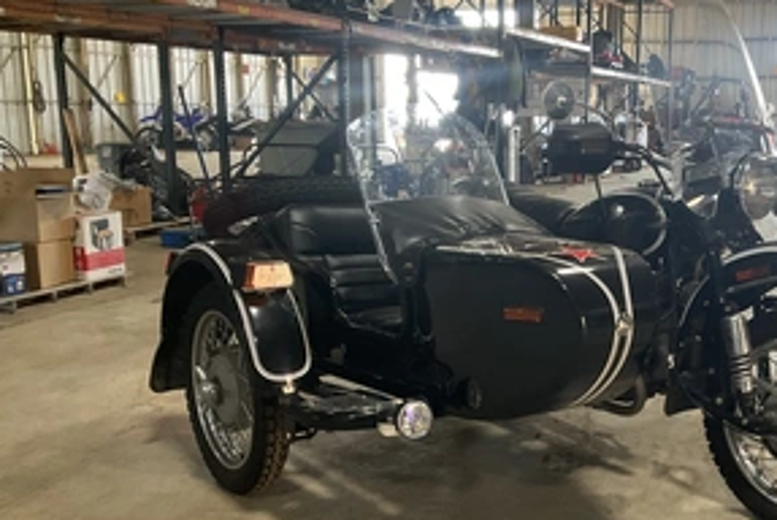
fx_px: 907
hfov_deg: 45.7
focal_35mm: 42
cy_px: 317
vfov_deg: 31.9
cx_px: 514
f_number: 1.8
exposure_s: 1/60
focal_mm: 3
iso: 100
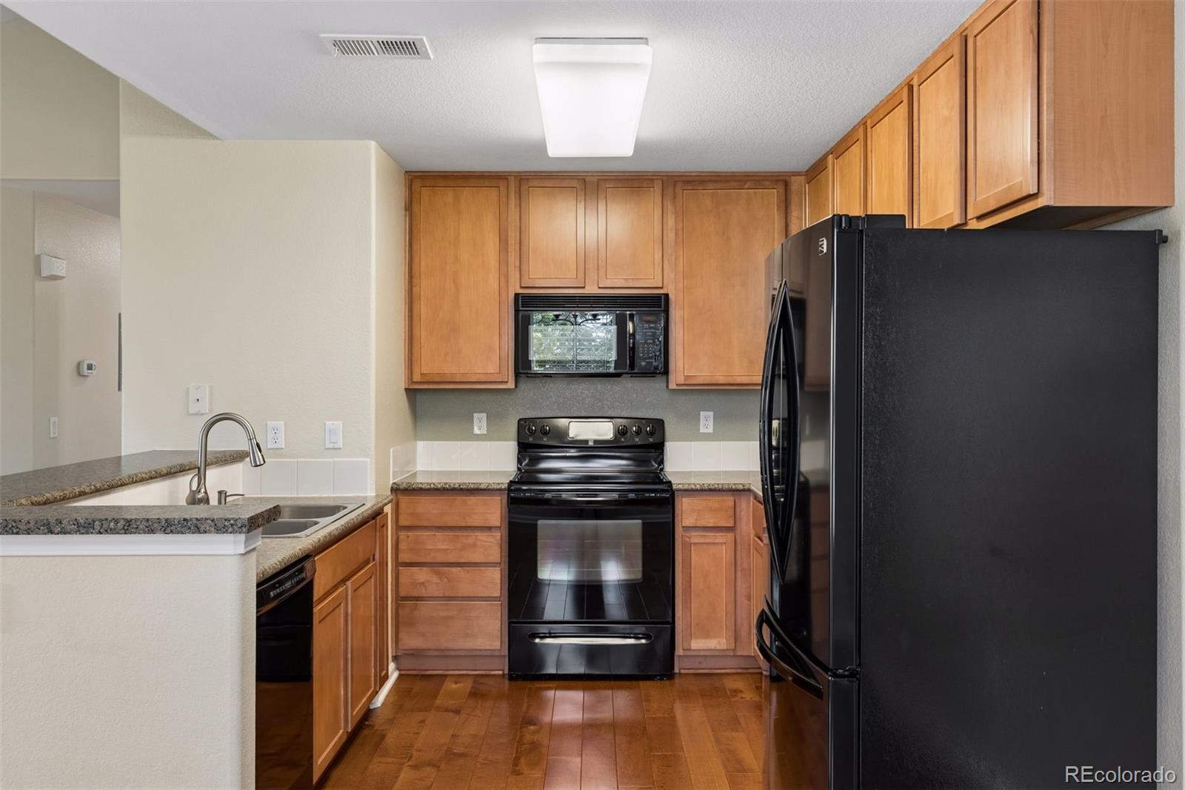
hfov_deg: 61.9
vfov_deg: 43.6
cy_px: 395
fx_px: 987
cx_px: 592
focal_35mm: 30
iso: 400
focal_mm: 30
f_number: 8
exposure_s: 1/6
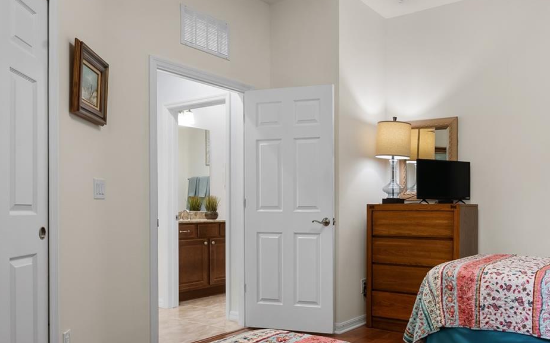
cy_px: 213
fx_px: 463
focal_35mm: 31
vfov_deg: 40.4
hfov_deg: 58.9
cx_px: 398
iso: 400
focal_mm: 17.5
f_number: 8
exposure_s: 1/8
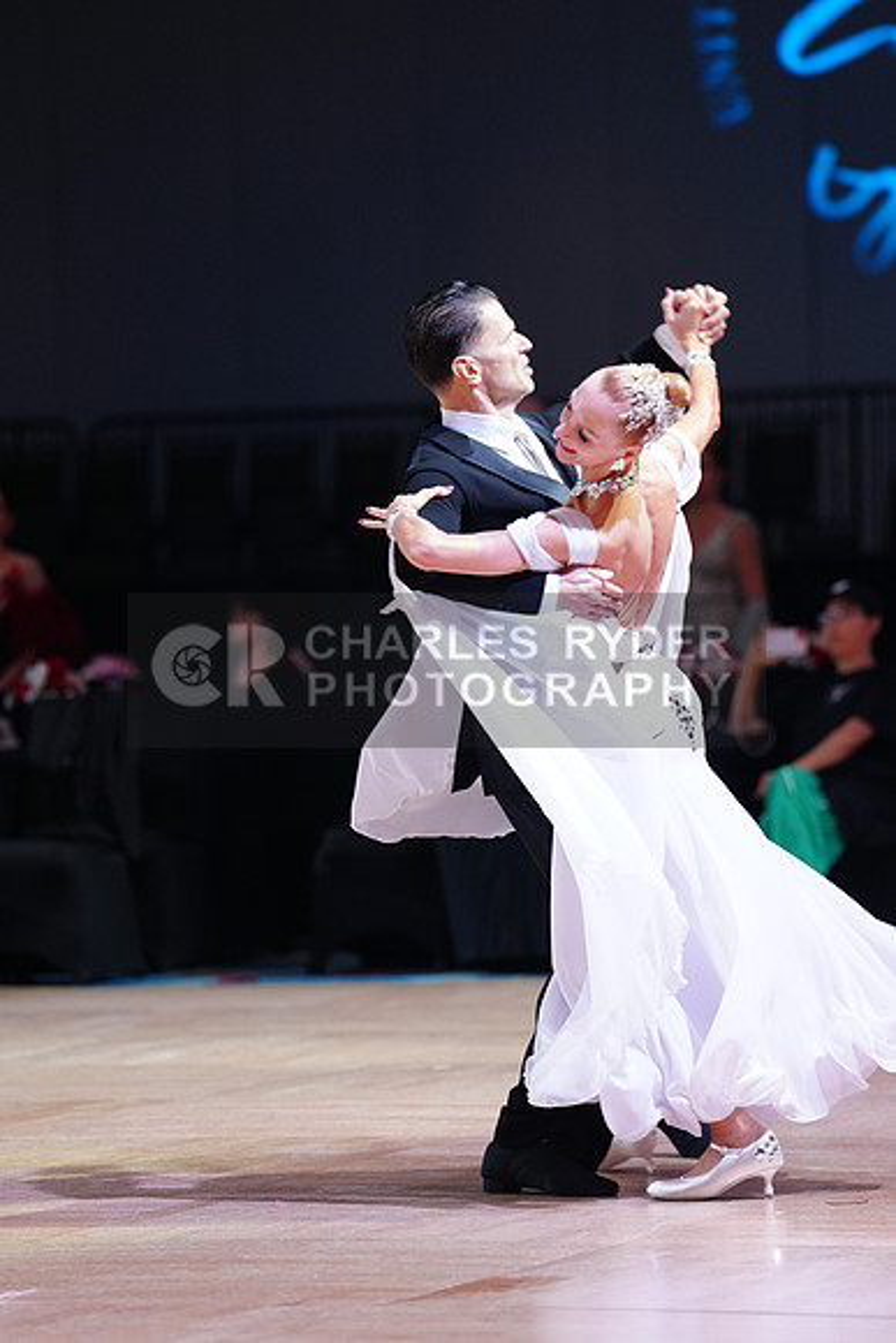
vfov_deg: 10.3
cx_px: 448
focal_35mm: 200
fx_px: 7462
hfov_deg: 6.9
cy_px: 672
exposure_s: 1/200
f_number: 3.5
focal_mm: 200
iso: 1600
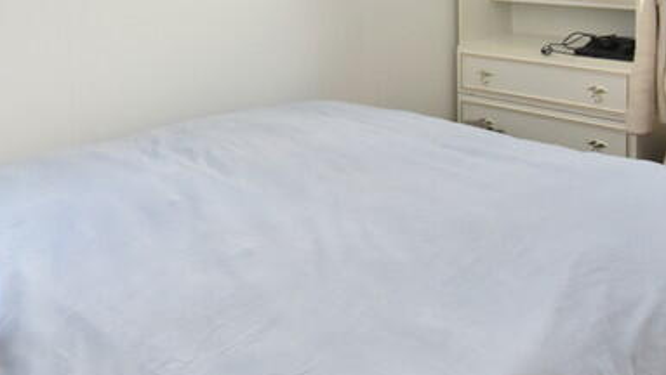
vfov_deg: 26.3
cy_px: -34
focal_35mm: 42
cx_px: 263
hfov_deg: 48.0
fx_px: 742
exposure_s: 1/100
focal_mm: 10
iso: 500
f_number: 5
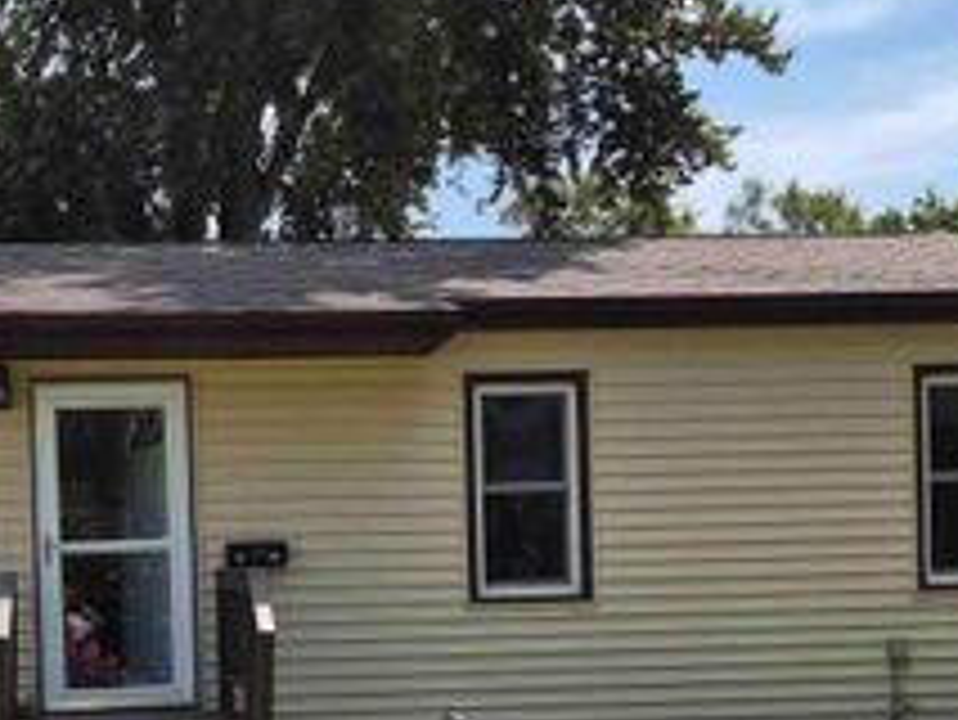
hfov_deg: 34.5
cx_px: 207
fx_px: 1495
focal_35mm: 54
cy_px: 637
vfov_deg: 26.2
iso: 80
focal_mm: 5.4
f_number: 1.8
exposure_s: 1/6848
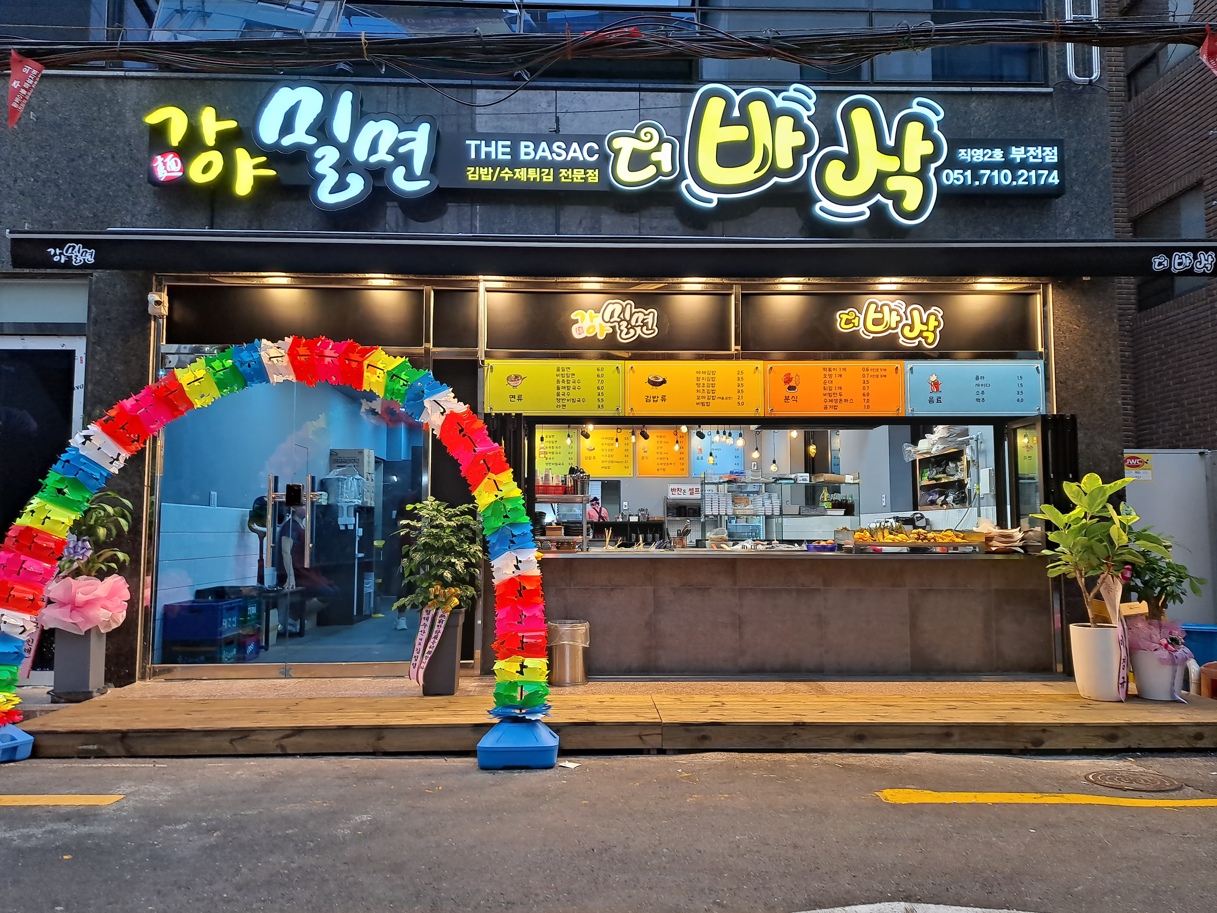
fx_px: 844
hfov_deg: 71.6
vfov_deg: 56.8
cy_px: 456
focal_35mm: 24
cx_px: 608
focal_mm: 5.23
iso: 40
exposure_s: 1/60
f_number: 1.8
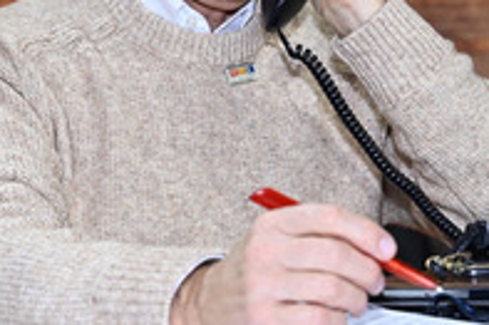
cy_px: 50
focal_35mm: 87
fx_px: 1181
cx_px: 309
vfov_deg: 15.5
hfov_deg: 23.3
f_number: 4
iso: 1000
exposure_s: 1/200
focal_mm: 38
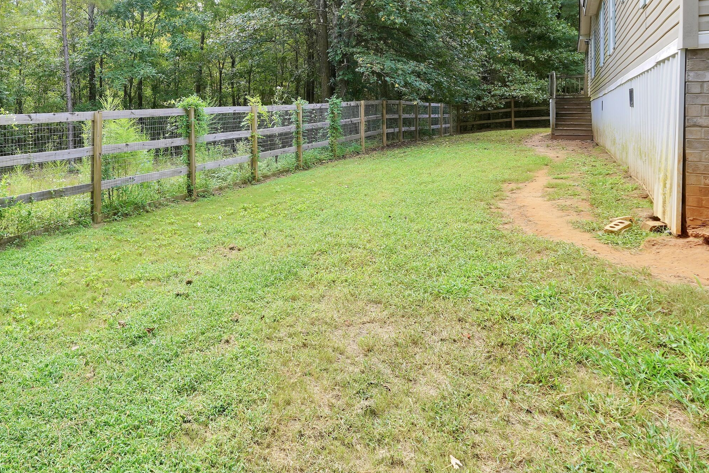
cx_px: 195
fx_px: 476
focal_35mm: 24
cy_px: 124
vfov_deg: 50.9
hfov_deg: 69.5
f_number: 5
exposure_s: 1/80
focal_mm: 10.5
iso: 100
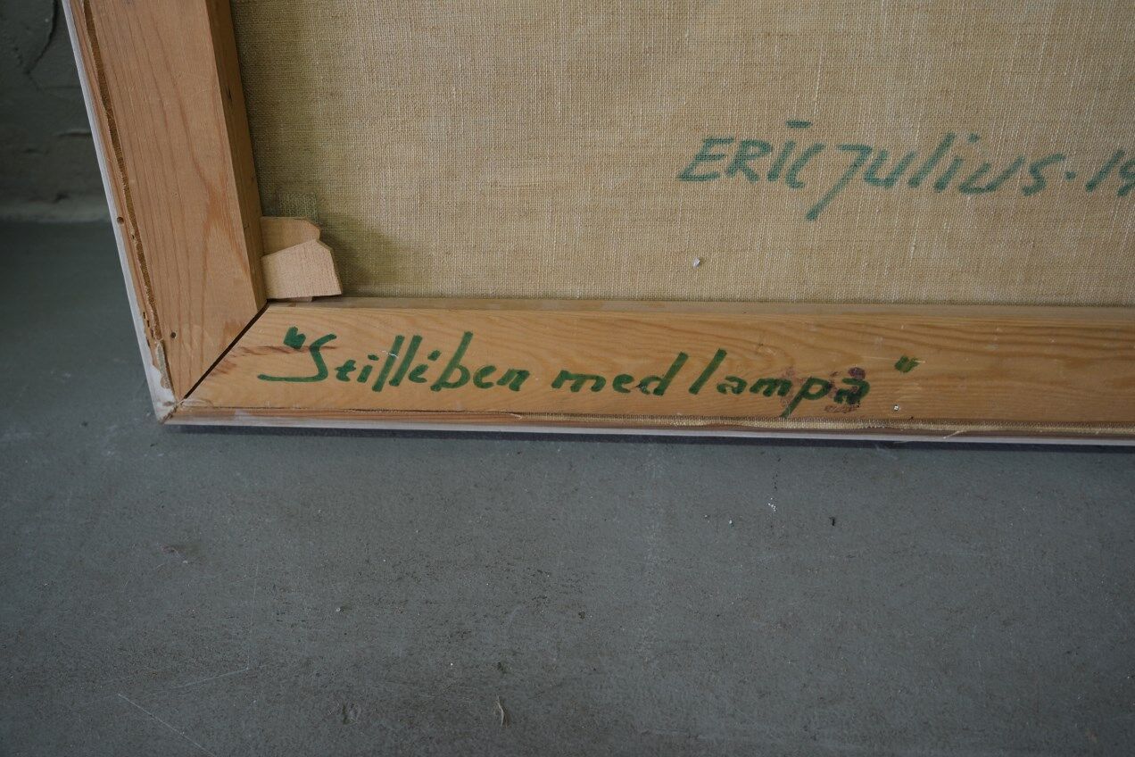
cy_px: 378
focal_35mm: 30
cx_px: 568
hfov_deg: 61.9
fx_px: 946
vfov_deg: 43.6
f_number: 4
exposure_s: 1/28
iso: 640
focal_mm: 20.2
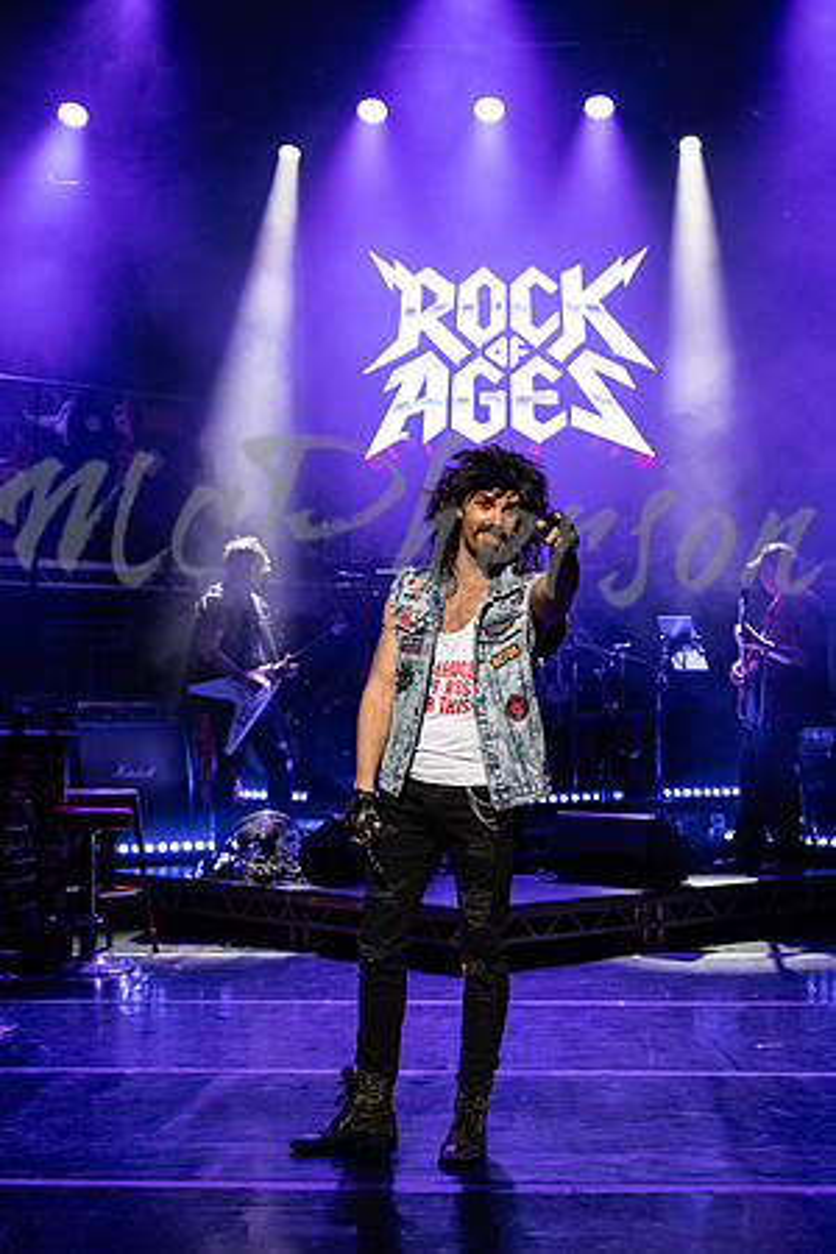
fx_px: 1951
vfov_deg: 35.6
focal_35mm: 56
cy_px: 627
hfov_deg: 24.2
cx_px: 418
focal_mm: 37.6
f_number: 3.2
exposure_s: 1/250
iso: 1250
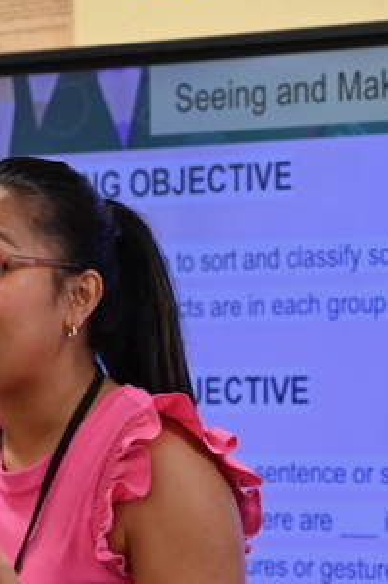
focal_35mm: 234
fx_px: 3787
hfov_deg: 5.9
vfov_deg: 8.8
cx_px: 152
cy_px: 485
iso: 1400
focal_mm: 69
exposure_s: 1/125
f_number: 4
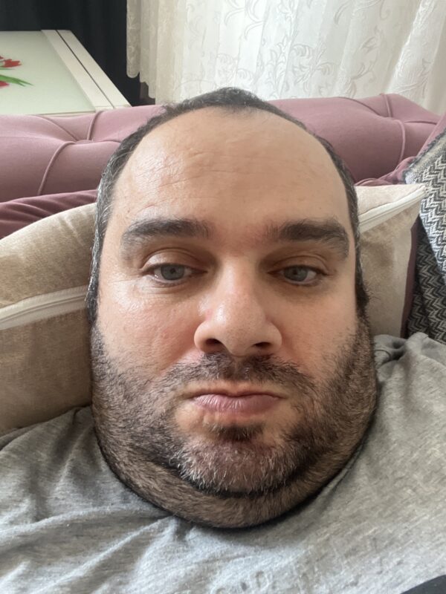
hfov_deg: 46.8
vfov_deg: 60.0
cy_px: 297
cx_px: 223
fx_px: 515
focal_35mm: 30
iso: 200
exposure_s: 1/60
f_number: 2.2
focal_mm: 2.71
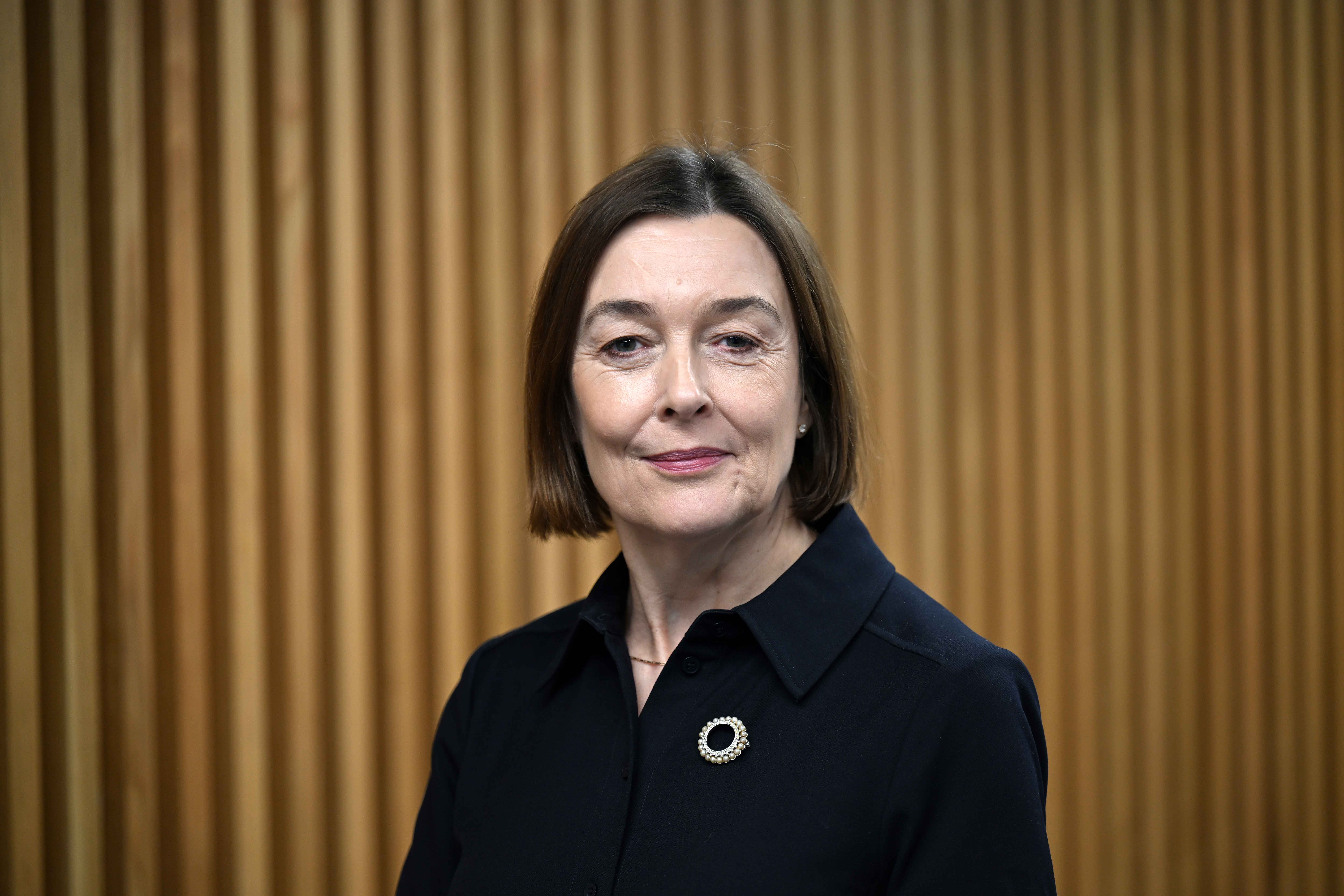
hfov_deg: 13.2
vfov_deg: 8.9
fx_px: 5786
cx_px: 672
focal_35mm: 155
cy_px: 448
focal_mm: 155
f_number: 2.8
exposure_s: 1/200
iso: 640
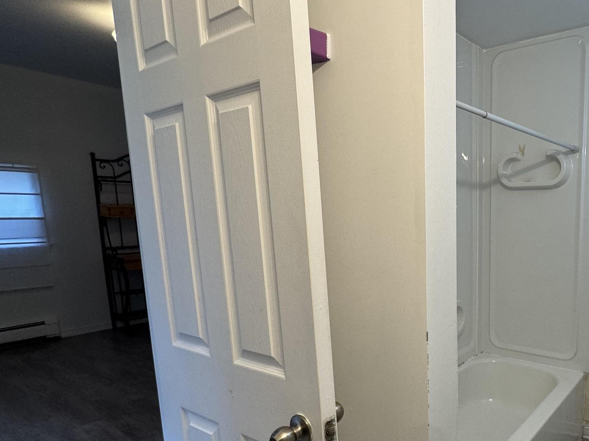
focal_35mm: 24
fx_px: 408
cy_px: 266
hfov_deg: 63.7
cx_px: 491
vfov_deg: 56.4
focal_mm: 2.22
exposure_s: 1/120
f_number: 2.2
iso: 125
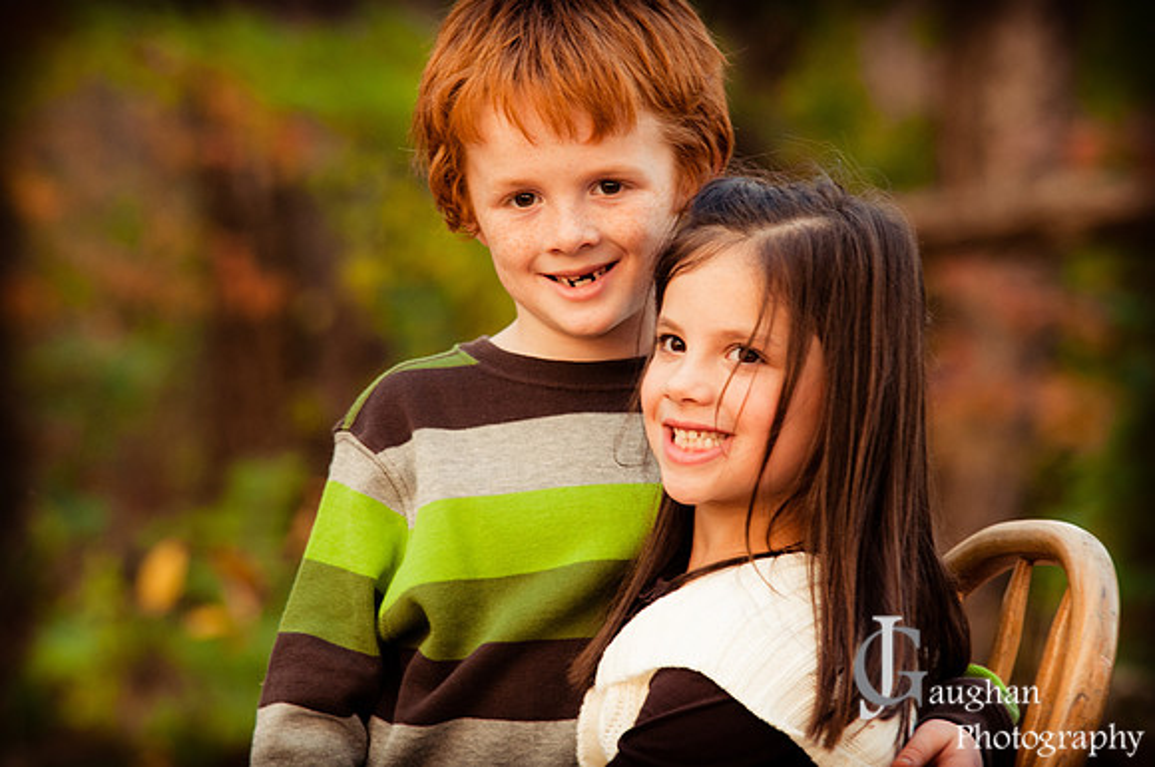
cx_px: 578
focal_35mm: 255
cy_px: 384
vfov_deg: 5.4
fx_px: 8170
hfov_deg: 8.1
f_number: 4.5
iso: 640
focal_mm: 170
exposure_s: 1/125
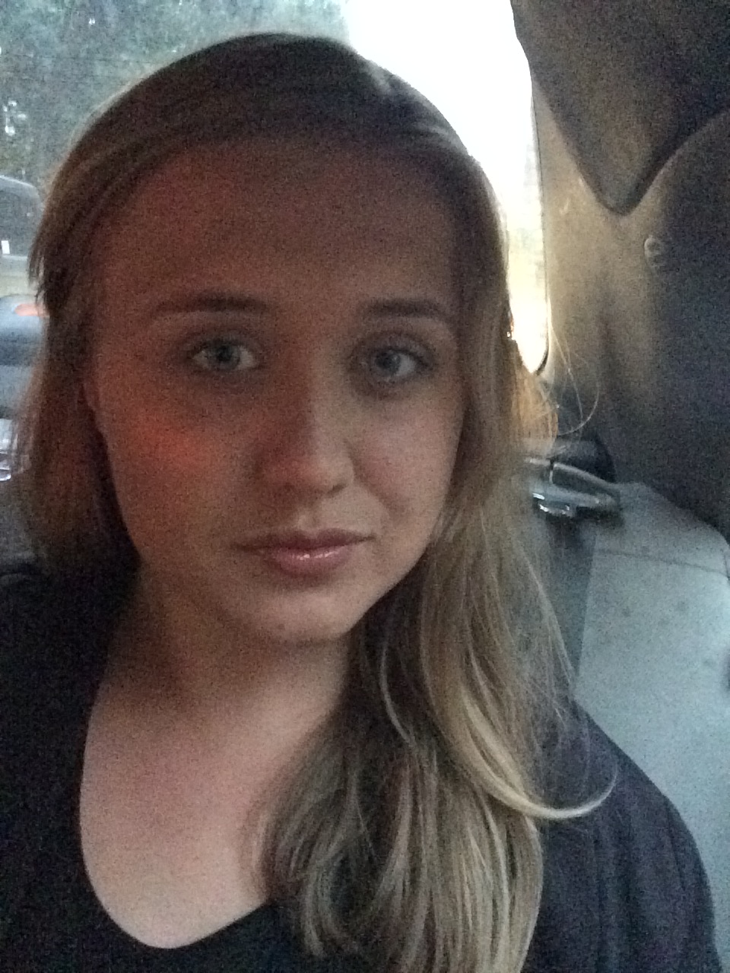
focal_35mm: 31
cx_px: 365
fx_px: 872
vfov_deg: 58.4
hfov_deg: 45.4
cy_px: 486
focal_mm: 2.15
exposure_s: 1/15
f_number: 2.4
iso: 1600
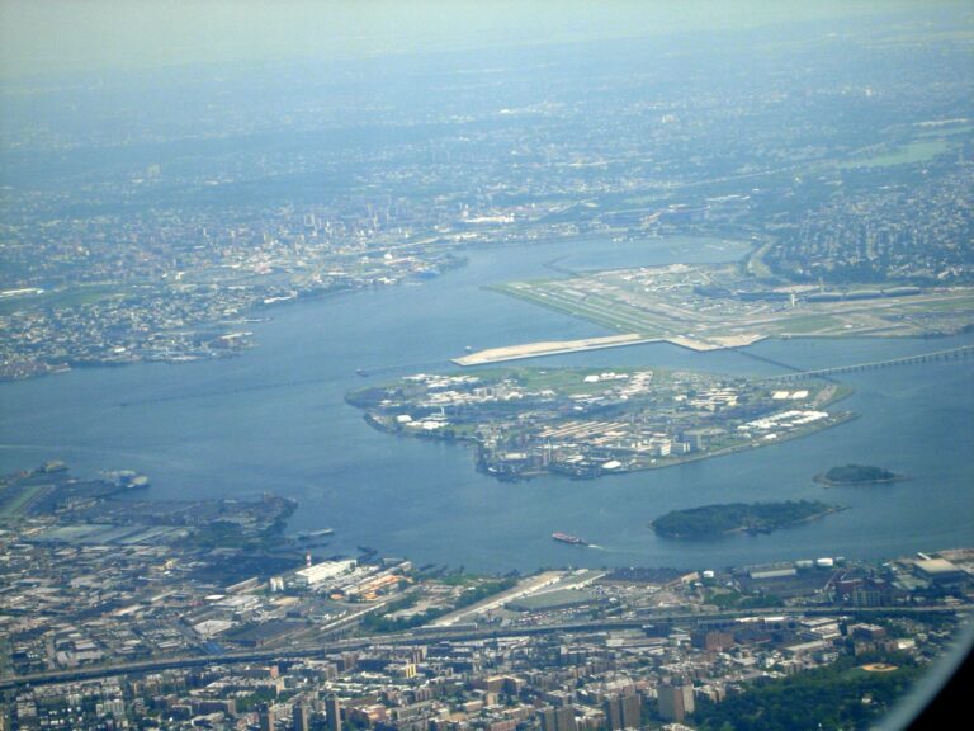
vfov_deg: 11.8
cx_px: 487
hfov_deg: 15.6
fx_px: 3545
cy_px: 366
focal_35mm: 126
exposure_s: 1/296
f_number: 5.8
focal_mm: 26.3
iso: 50
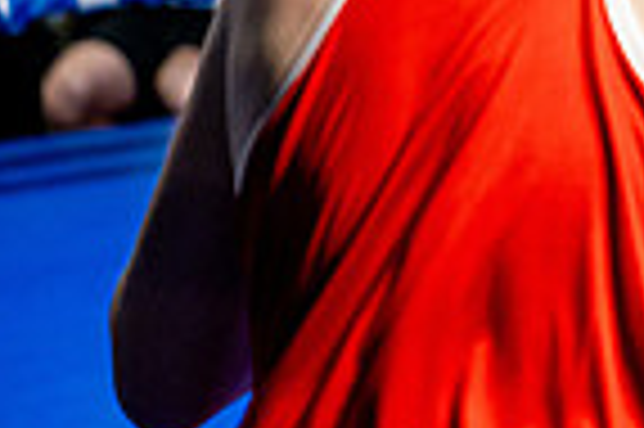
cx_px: 1036
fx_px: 3627
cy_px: -79
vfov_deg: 6.7
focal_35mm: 203
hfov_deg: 9.8
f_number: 2
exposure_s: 1/1000
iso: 4000
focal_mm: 50
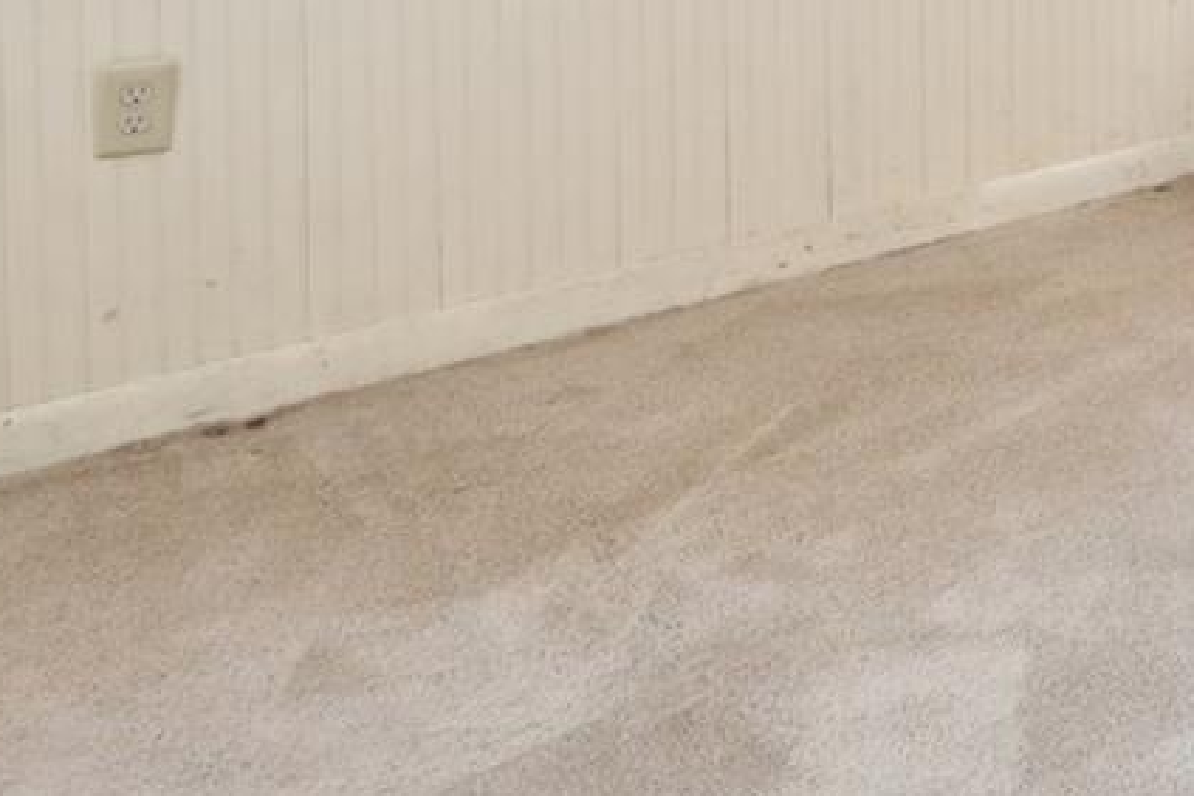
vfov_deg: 21.1
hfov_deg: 27.7
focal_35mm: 53
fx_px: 1758
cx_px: 1719
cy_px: -440
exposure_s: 1/8
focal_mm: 14
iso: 200
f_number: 8
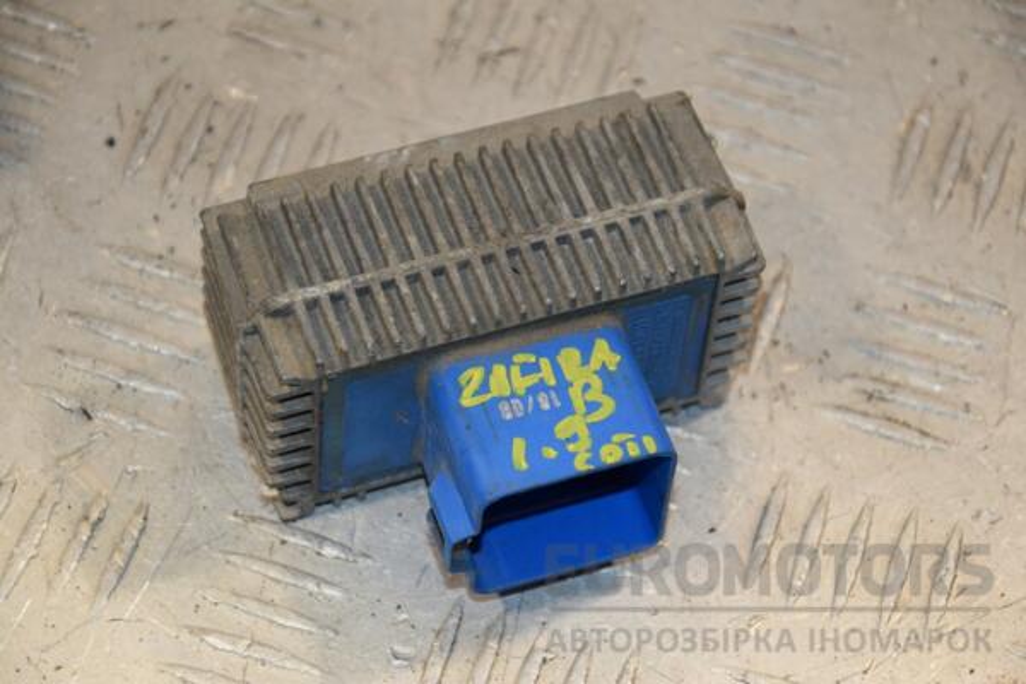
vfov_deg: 9.3
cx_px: 513
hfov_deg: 14.0
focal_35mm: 147
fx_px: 4189
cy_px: 342
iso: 800
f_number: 7.1
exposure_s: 1/200
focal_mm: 98
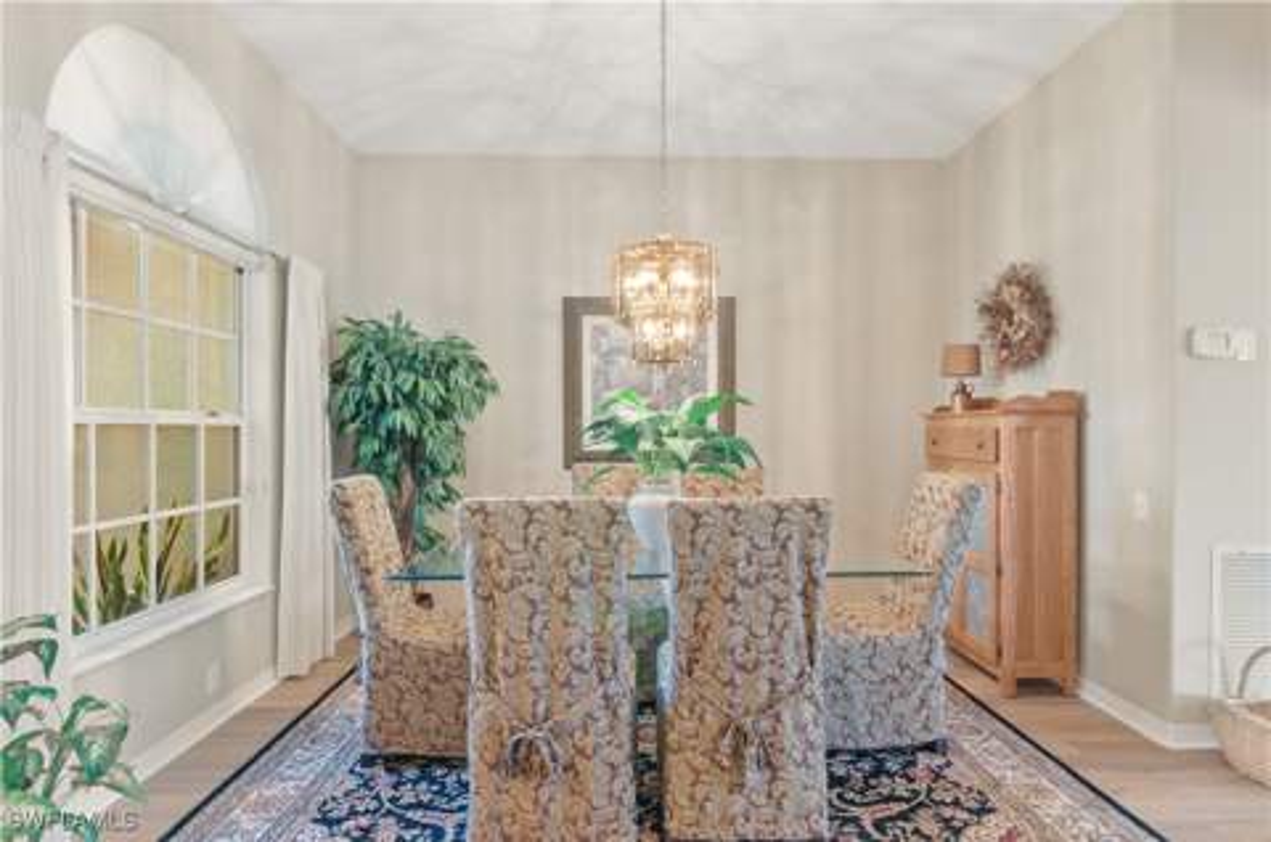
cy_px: 421
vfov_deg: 63.0
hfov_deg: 85.5
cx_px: 636
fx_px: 687
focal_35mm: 20
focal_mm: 13
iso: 200
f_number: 8
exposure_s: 3
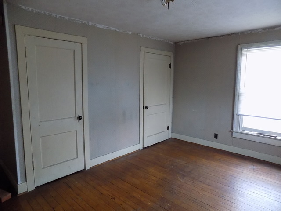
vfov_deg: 58.9
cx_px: 140
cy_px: 106
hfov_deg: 73.9
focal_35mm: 23
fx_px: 187
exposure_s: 1/30
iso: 400
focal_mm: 4
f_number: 3.1
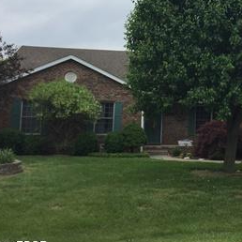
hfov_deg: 30.6
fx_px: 419
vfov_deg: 31.9
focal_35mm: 53
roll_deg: -1.1
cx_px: 223
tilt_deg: +7.0
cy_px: 75
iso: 32
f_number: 2.2
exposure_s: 1/1364
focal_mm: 4.15
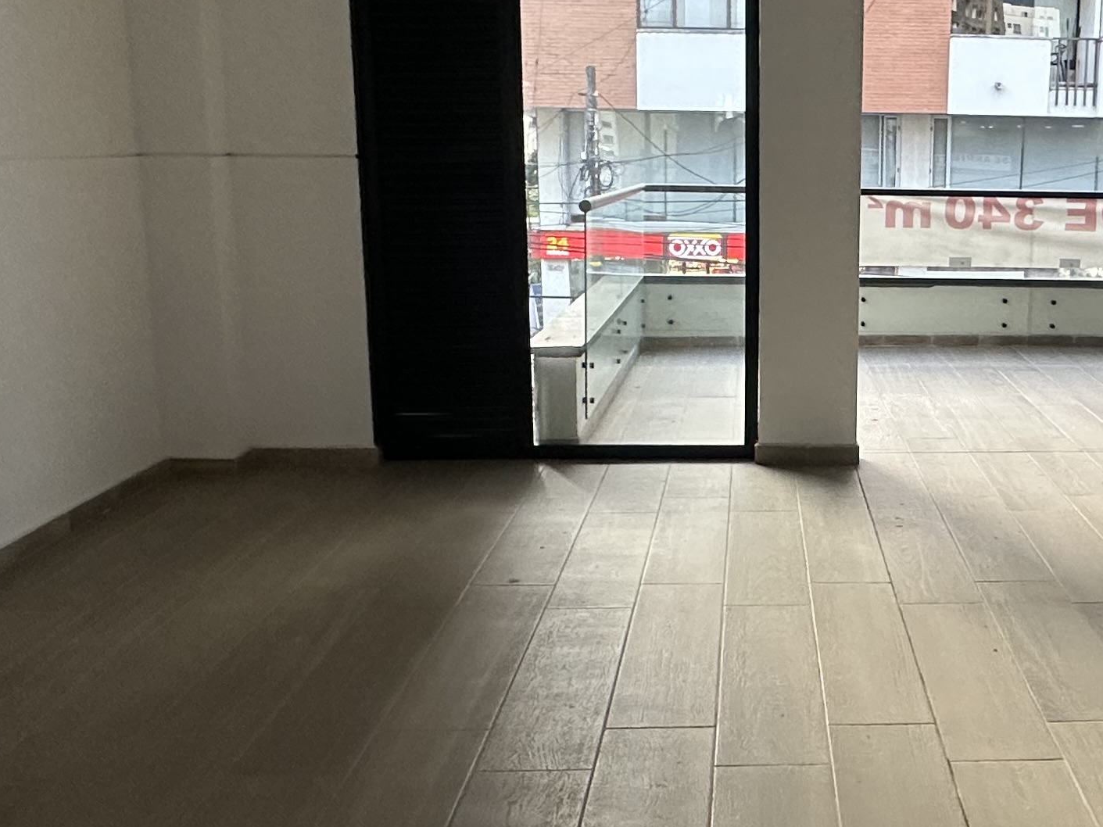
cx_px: 828
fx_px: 1274
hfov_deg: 45.2
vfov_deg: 35.9
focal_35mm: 40
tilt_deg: -11.0
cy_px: 387
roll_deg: -1.8
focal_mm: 2.22
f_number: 2.2
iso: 250
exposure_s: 1/99
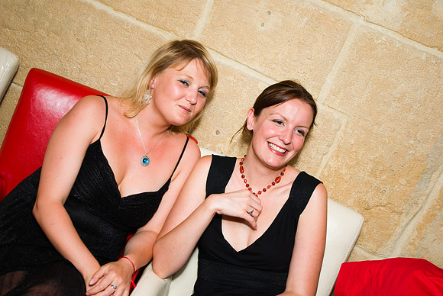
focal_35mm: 51
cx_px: 222
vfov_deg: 26.5
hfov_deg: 38.8
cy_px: 148
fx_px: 628
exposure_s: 1/45
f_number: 4
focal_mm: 34
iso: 140
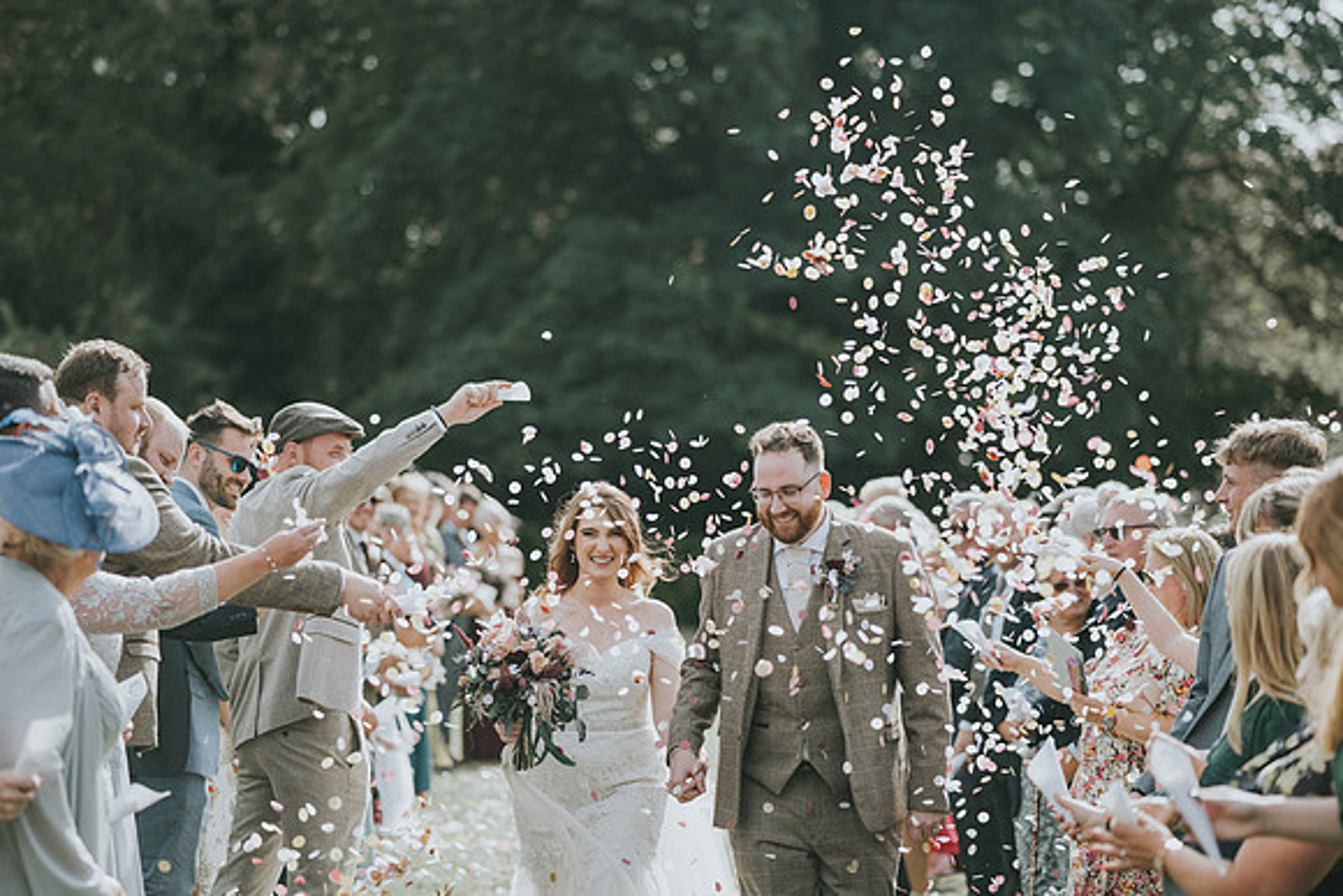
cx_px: 626
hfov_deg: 21.9
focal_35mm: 93
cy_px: 444
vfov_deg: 14.7
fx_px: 3465
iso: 200
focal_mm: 85
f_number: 1.8
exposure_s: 1/3200
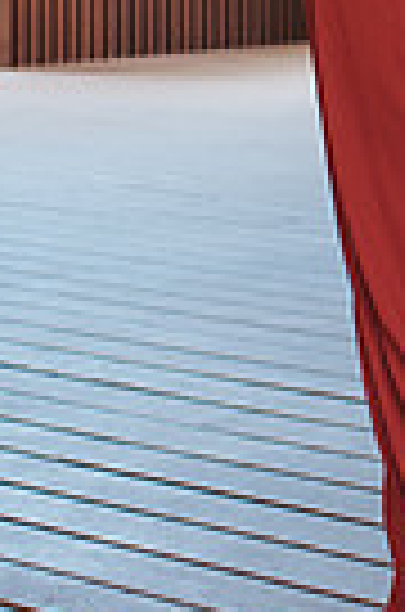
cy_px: -333
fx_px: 2951
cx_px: 533
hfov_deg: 7.8
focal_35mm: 174
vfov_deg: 11.3
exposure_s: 1/125
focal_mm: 35
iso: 220
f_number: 3.2
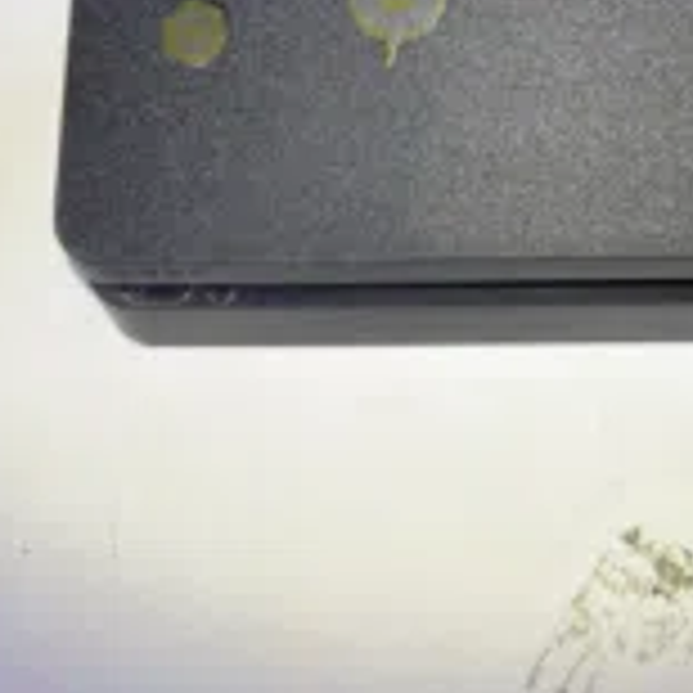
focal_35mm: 55
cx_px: 634
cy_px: -126
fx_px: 1246
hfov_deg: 29.7
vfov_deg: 27.5
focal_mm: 6.76
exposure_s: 1/62
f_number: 1.78
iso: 200
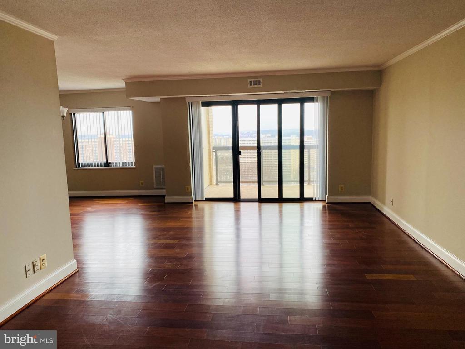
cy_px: 174
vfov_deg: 53.1
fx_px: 349
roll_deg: +1.4
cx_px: 232
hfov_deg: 67.3
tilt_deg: -7.8
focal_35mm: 26
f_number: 1.8
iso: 125
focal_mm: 4.25
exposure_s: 1/114
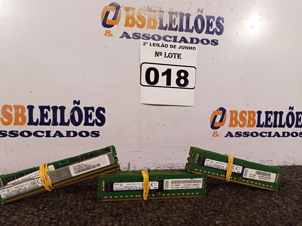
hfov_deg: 63.5
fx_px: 244
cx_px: 151
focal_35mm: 28
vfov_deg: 49.7
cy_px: 113
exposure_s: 1/120
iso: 121
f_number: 1.79
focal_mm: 4.7
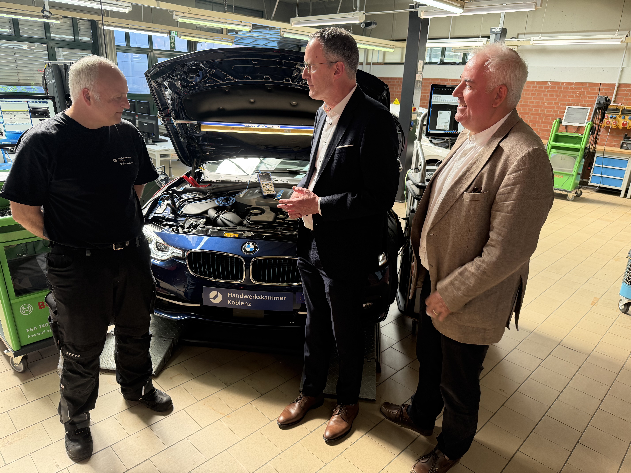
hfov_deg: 71.6
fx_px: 437
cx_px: 316
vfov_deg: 56.8
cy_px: 236
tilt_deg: -18.6
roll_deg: -2.6
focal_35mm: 24
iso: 160
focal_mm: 6.76
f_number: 1.78
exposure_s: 1/100
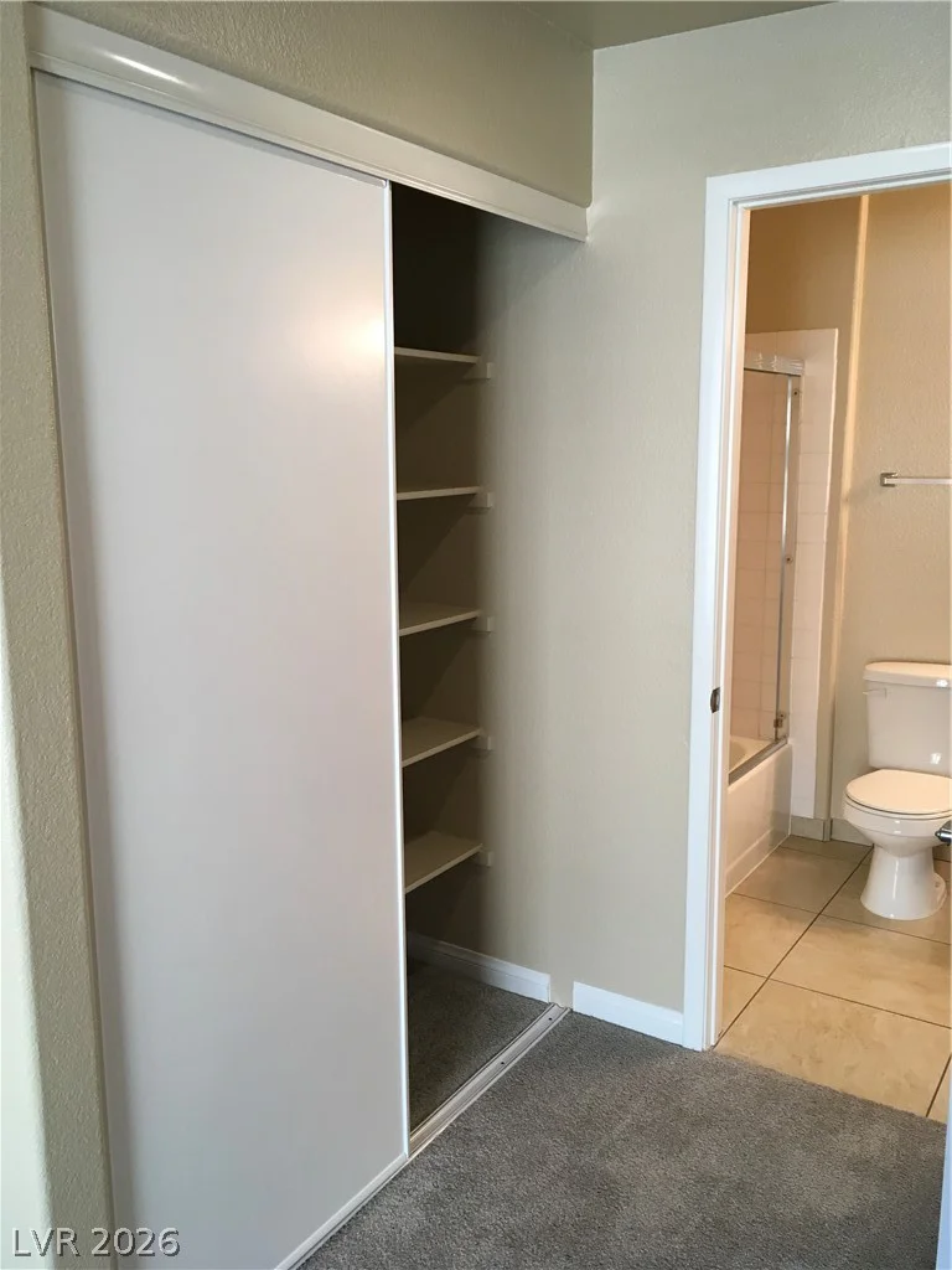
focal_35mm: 29
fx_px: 1063
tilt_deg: -9.9
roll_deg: +0.2
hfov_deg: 48.2
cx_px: 476
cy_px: 635
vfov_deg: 61.7
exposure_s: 1/30
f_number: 2.2
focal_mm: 4.15
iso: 40
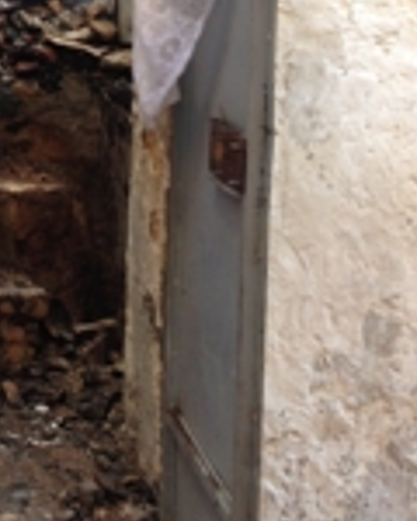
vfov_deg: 21.3
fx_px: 1327
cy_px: -21
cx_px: -83
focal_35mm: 86
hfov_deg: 17.1
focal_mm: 4.13
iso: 50
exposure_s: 1/30
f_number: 2.4
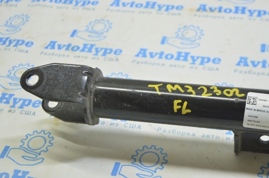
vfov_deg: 20.1
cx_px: 134
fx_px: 504
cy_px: 89
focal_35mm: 68
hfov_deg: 29.9
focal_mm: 45
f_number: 5.6
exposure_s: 1/20
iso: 400
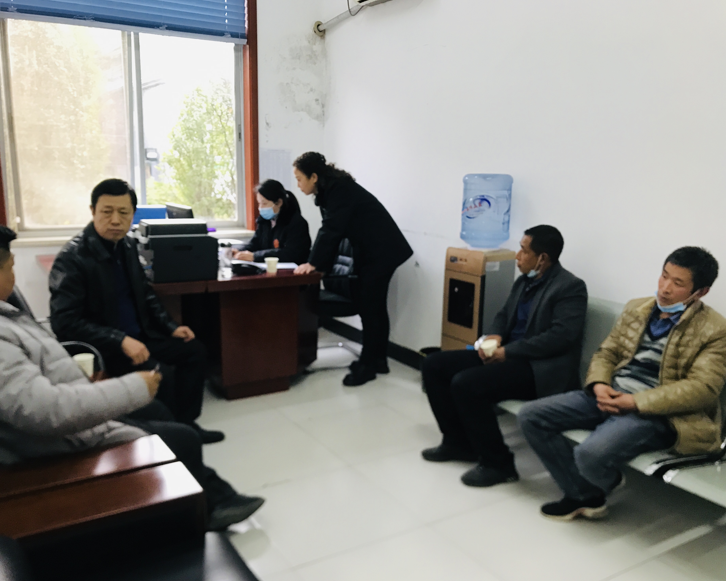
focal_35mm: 30
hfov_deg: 58.7
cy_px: 293
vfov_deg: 48.5
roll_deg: -1.7
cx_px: 330
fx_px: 645
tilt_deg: -13.3
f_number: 1.8
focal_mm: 3.99
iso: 50
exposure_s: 1/17
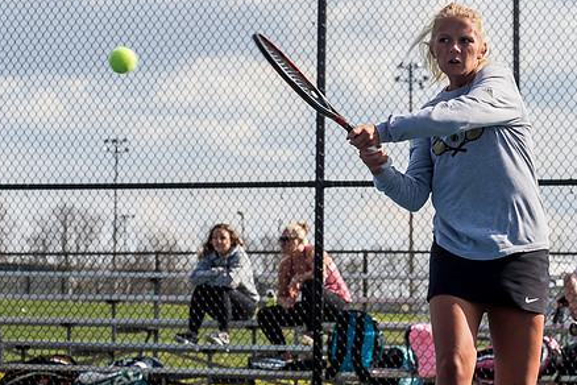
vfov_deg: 6.3
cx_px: 462
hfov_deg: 9.4
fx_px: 3510
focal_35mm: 219
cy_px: 213
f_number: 5
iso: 400
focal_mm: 57
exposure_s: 1/1600
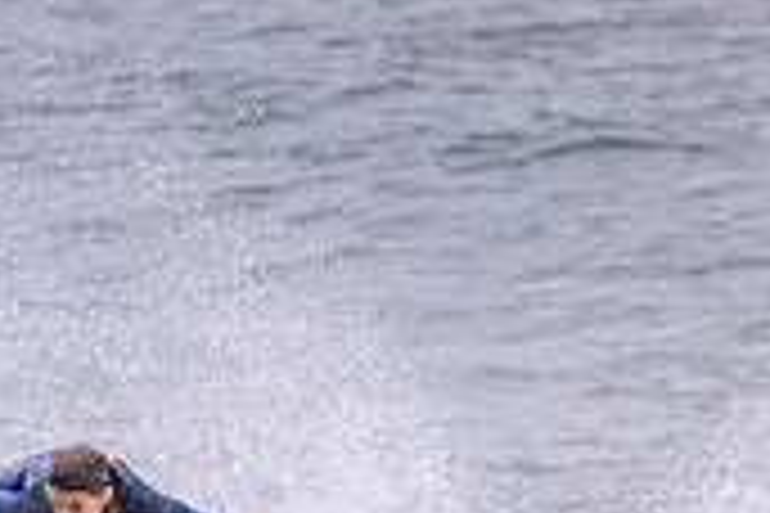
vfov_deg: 0.5
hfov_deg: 0.8
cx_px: -81
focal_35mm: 2715
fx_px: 58066
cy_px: 821
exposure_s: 1/2000
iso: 2800
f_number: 11
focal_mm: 800
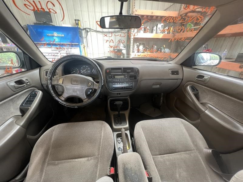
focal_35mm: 13
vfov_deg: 89.9
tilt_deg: -26.1
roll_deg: -0.4
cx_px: 122
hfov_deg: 106.2
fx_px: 91
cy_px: 91
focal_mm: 1.57
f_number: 1.8
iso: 200
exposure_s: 1/60
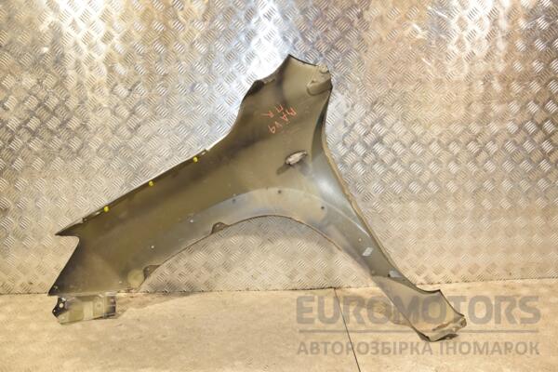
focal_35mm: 32
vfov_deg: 41.7
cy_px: 186
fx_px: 488
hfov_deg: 59.5
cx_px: 279
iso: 800
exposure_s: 1/200
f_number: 5
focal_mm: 21
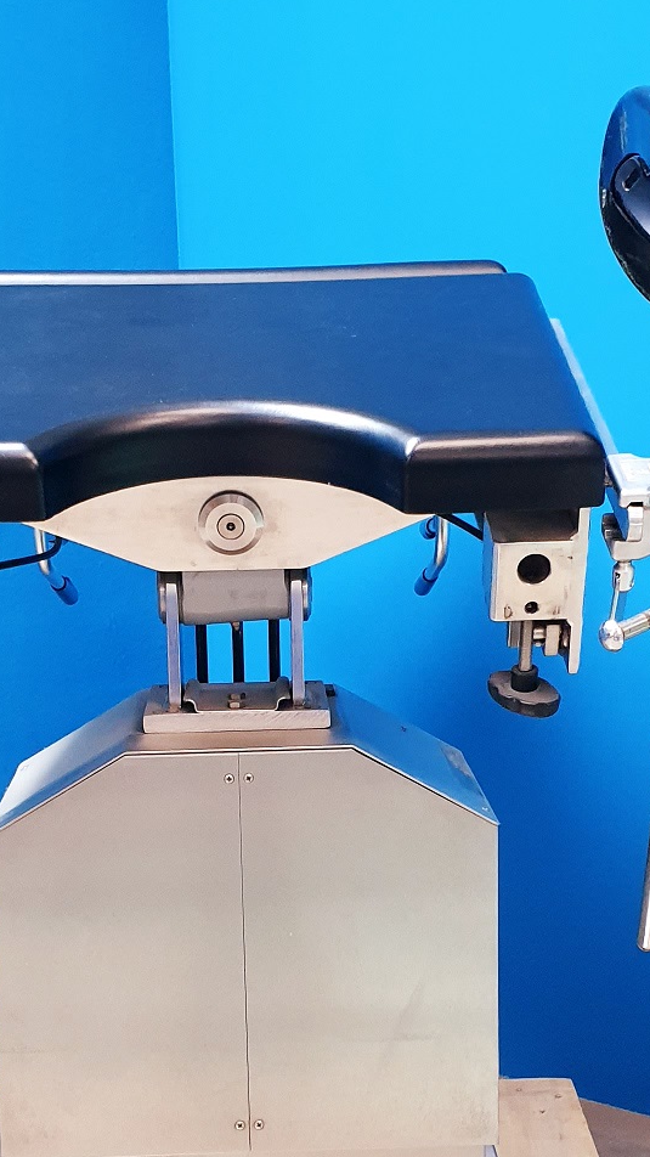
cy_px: 790
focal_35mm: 60
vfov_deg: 34.5
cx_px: 243
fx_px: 1840
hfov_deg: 20.0
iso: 320
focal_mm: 4.3
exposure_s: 1/25
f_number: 2.4
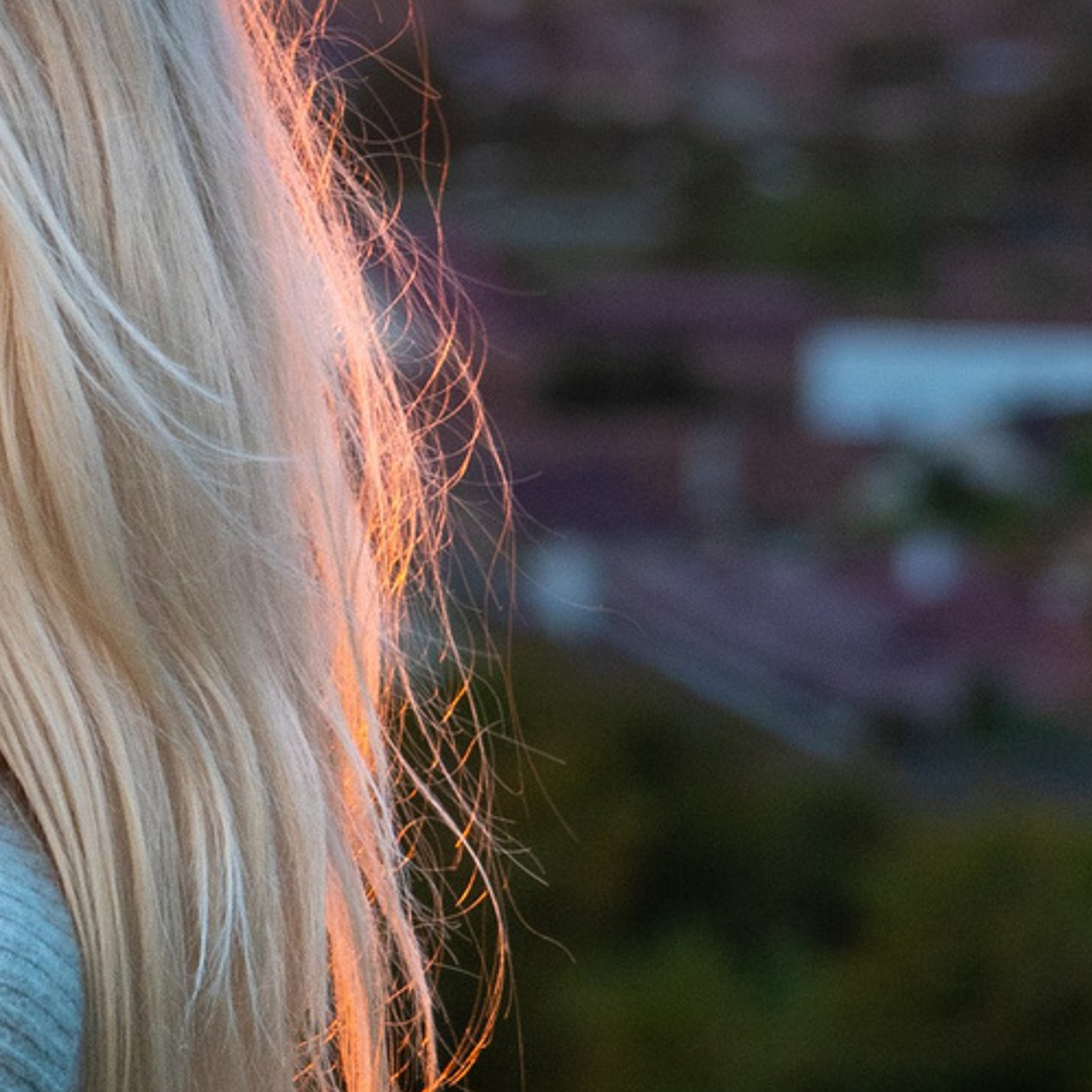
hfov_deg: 6.6
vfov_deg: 6.8
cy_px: 599
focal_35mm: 257
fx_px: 9172
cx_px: -1107
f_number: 4
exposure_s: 1/400
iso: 1000
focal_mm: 59
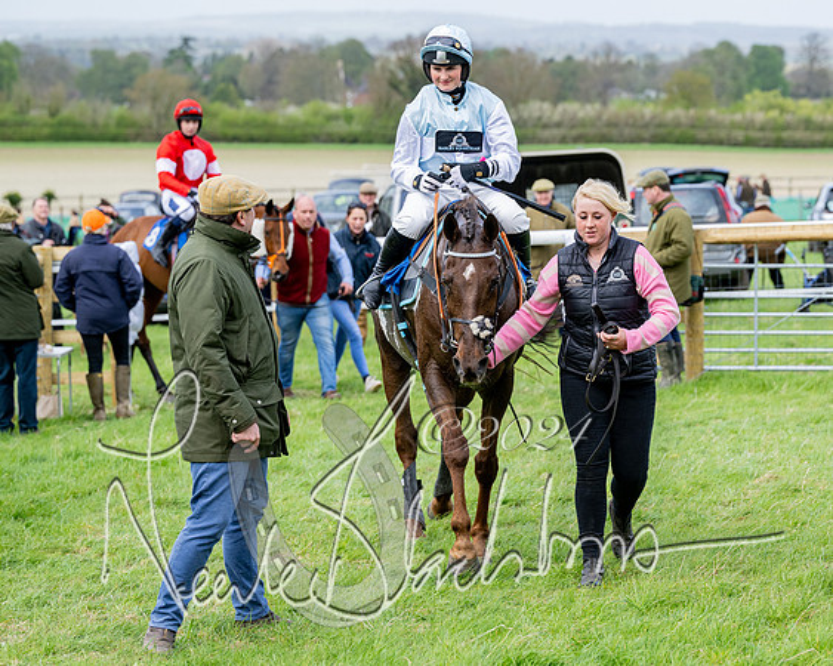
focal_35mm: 121
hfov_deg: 15.8
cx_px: 513
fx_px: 2993
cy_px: 340
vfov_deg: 12.7
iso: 400
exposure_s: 1/1600
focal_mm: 95
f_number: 4
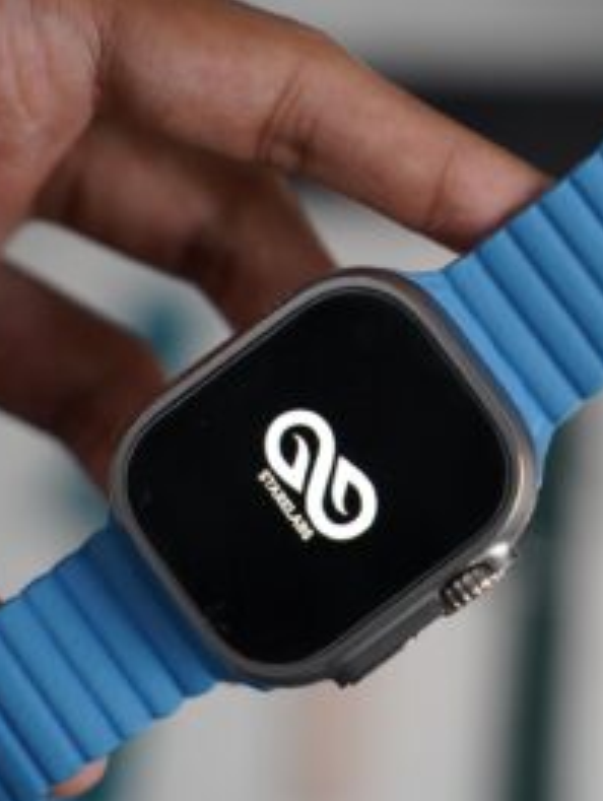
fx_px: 2132
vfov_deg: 21.3
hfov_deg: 16.1
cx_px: 420
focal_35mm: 92
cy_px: 404
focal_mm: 63
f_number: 3.5
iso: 1250
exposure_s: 1/125
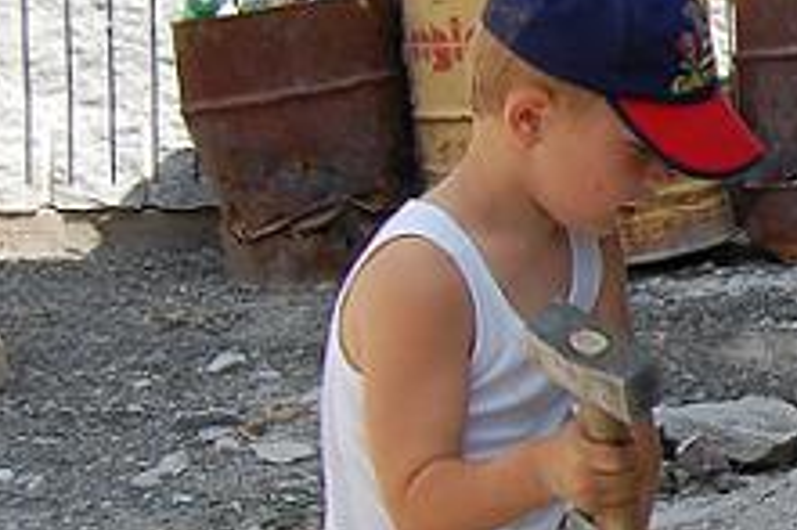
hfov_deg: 12.3
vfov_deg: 9.2
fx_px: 3296
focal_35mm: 149
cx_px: 1563
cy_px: 191
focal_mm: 24
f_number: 7.1
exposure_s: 1/200
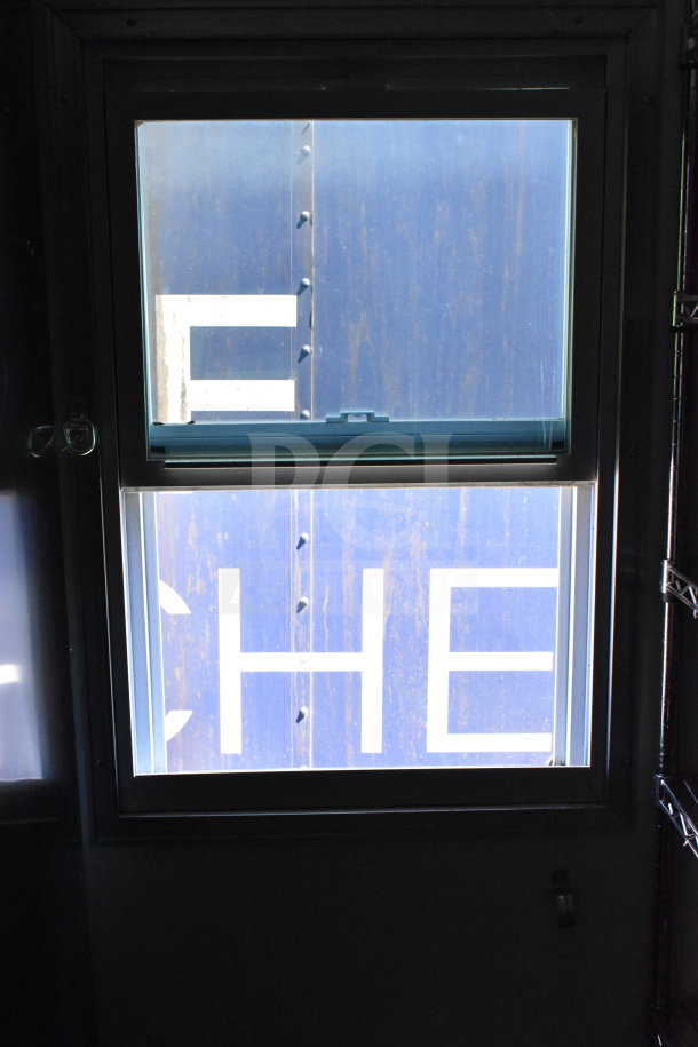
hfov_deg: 30.8
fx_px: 1265
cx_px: 349
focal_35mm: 44
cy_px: 524
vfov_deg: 45.0
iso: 6400
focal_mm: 29
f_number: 10
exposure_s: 1/400
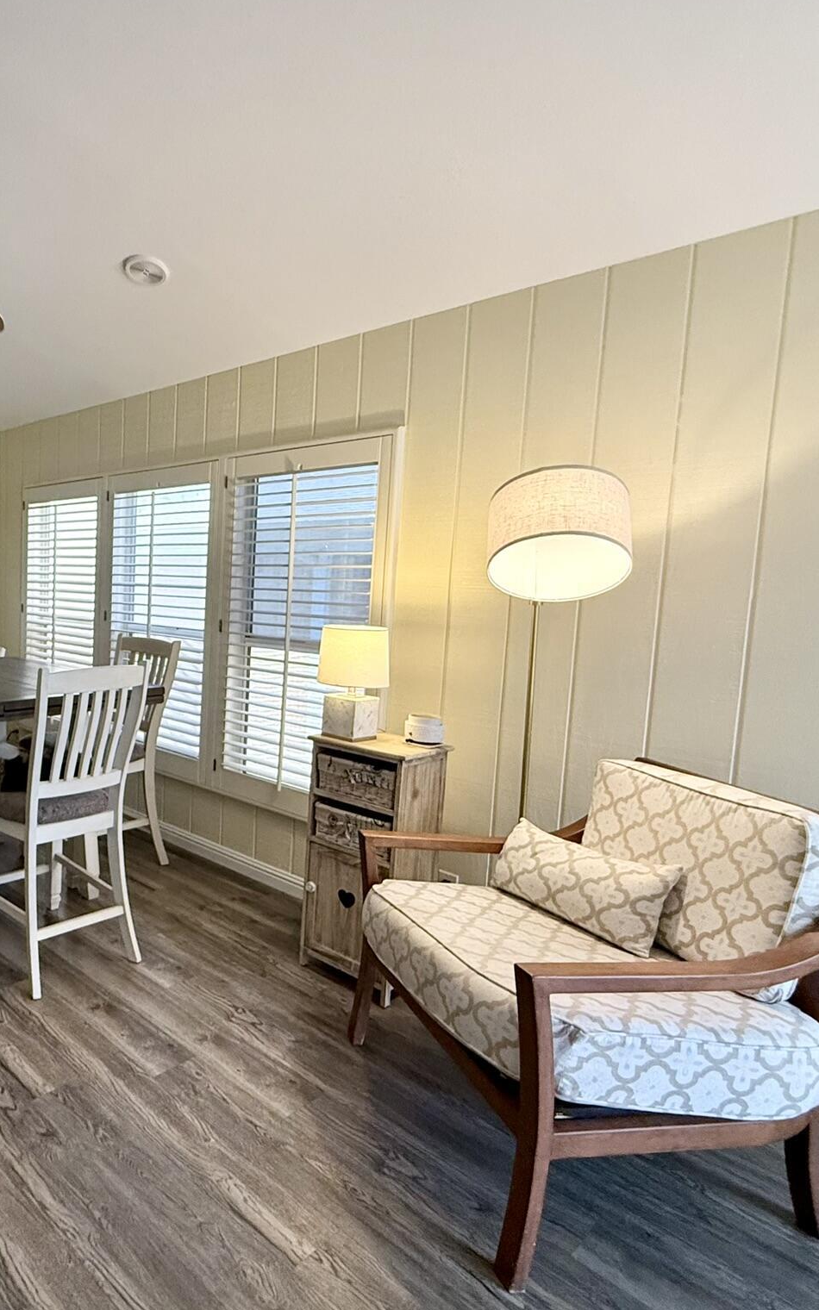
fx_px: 714
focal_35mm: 20
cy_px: 652
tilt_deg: -5.6
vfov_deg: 85.1
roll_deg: +1.0
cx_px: 81
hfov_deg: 52.4
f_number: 2.2
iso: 320
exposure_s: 1/120
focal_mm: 2.22
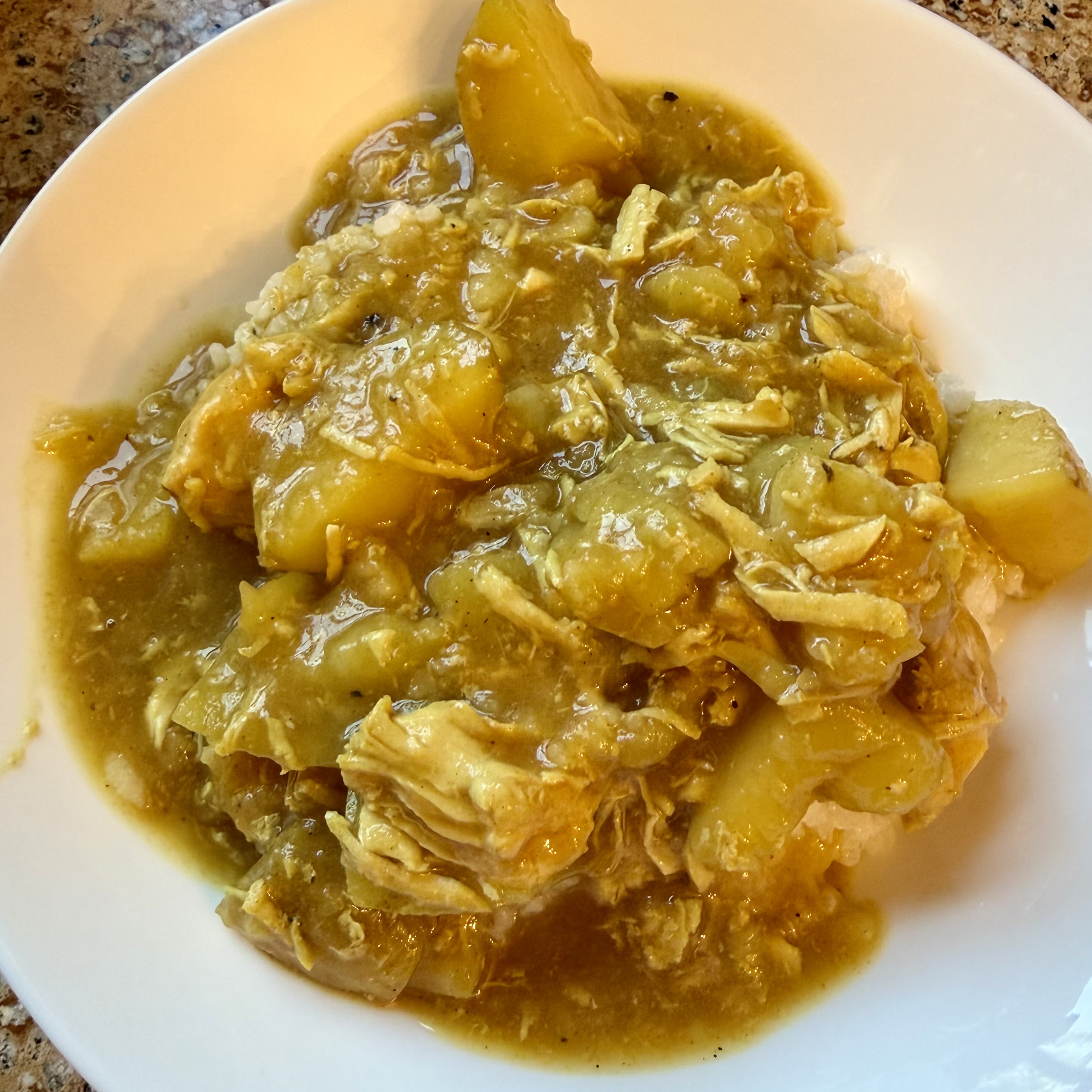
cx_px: 592
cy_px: 661
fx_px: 1142
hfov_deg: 51.0
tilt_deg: -70.5
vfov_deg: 50.7
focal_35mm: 32
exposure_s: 1/60
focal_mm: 2.22
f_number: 2.2
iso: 200
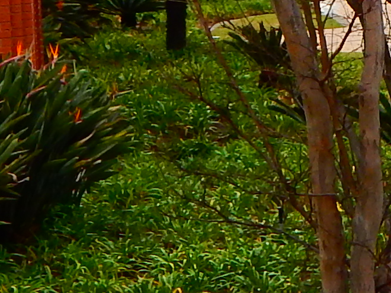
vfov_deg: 4.9
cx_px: 532
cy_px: -39
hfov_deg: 6.5
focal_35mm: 300
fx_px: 3389
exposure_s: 1/320
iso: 125
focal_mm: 7.7
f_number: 3.6
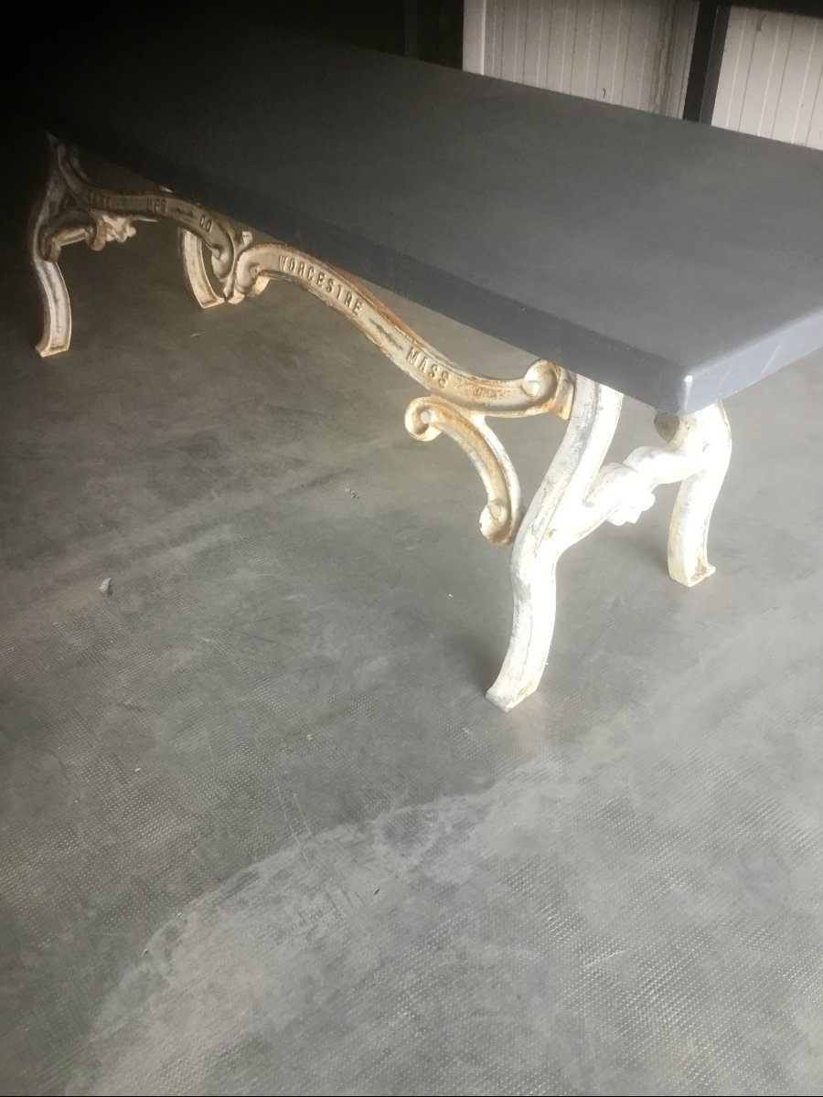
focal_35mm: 31
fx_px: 983
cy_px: 548
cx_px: 412
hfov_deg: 45.4
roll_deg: -0.2
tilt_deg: -35.8
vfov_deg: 58.4
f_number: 2.4
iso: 64
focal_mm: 3.3
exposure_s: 1/33
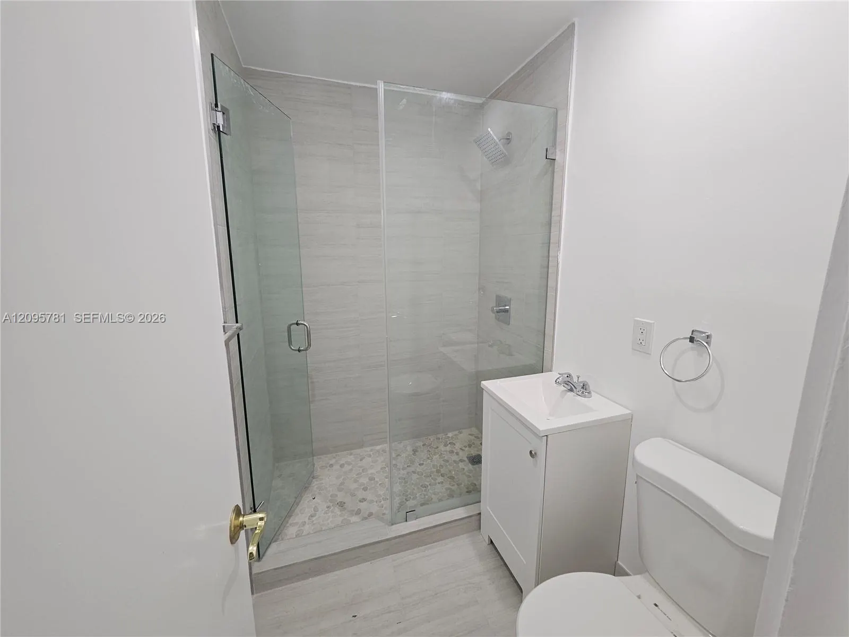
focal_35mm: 13
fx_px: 319
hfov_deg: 106.2
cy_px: 318
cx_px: 424
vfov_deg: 89.9
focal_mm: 1.74
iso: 125
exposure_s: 1/60
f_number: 2.2
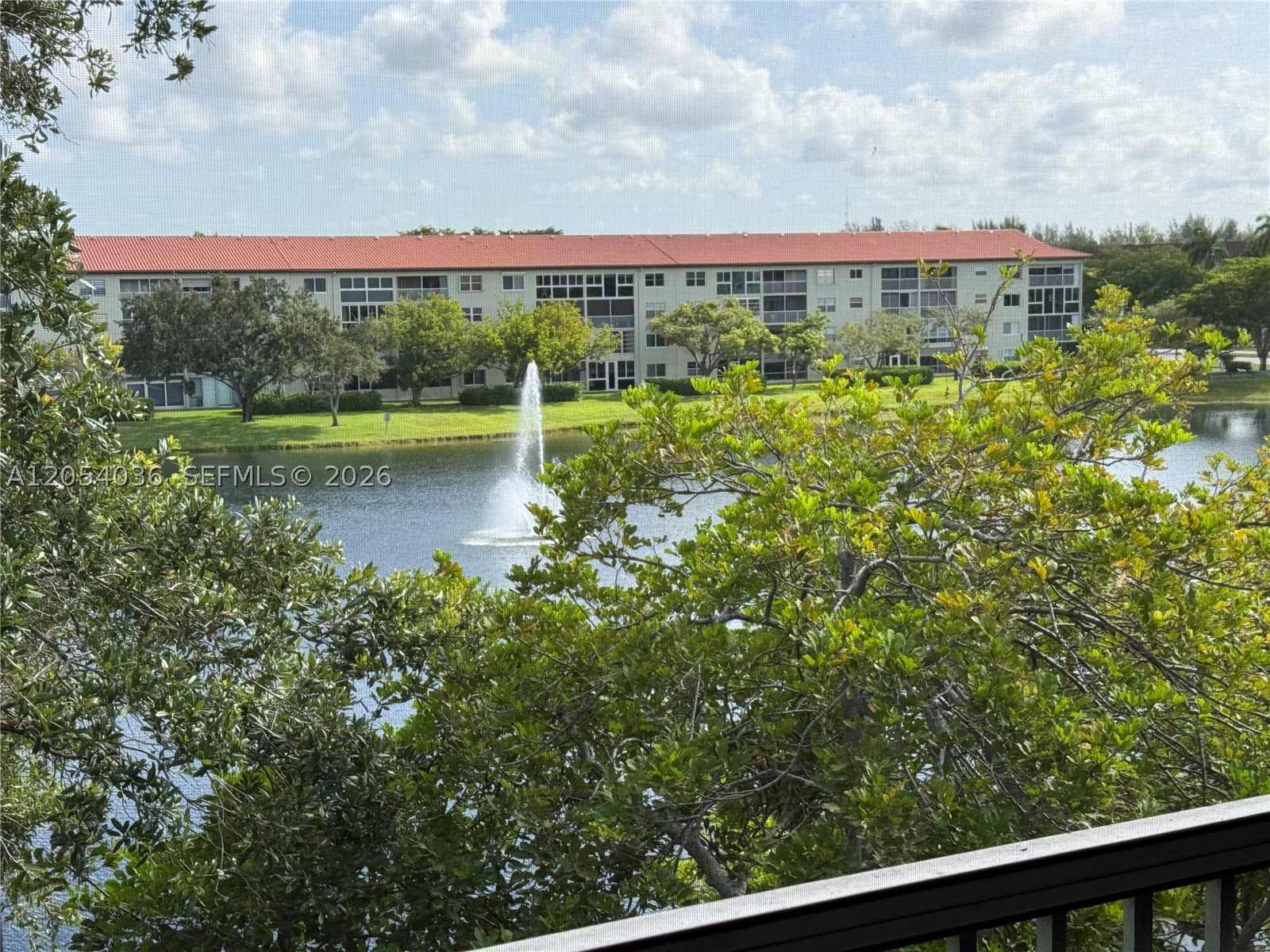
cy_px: 476
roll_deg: +1.2
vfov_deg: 30.3
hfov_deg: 39.7
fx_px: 1761
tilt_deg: -6.4
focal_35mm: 48
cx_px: 635
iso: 80
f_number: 1.78
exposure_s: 1/1980
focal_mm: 6.76
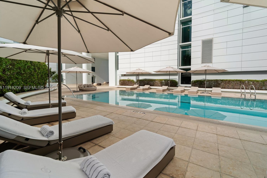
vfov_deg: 77.3
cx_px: 142
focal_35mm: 15
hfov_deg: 100.3
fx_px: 111
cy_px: 88
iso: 250
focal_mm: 14
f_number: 6.3
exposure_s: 1/250
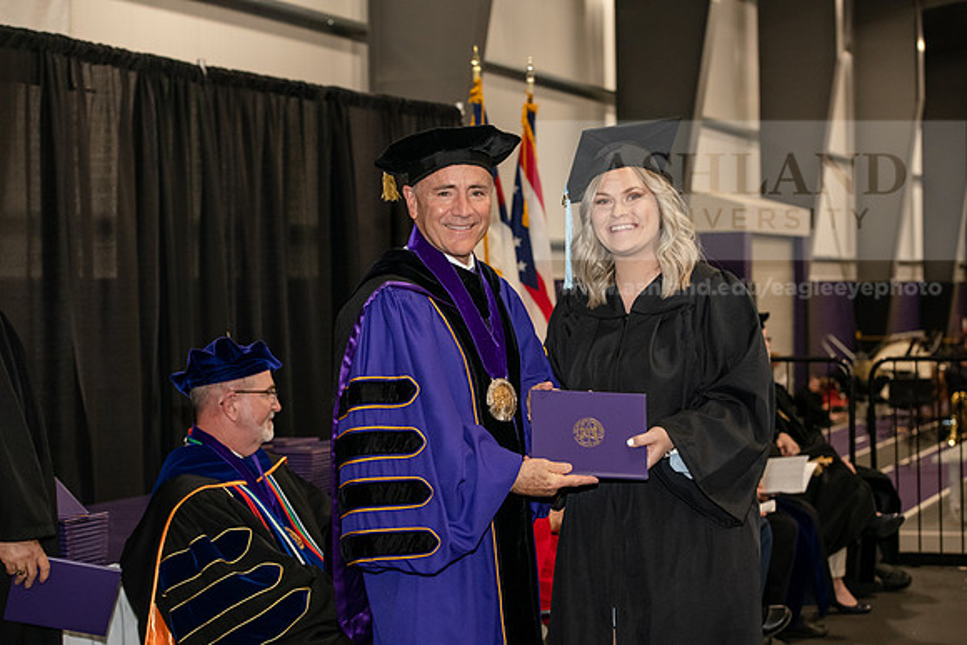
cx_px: 484
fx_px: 1881
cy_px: 322
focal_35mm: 70
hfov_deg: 28.8
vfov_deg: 19.5
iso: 2500
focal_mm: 70
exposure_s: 1/200
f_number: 5
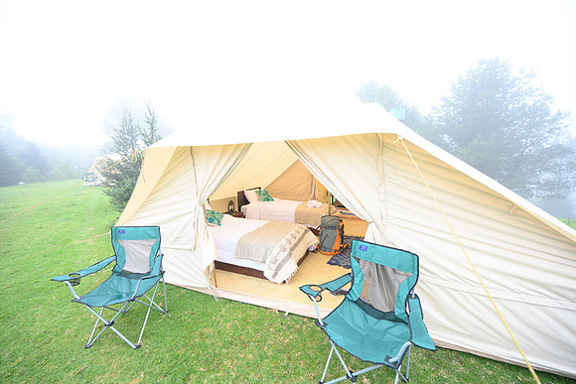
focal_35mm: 14
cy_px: 192
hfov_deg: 104.2
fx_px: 224
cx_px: 288
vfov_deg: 81.2
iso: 250
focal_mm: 14
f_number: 4
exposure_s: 1/160
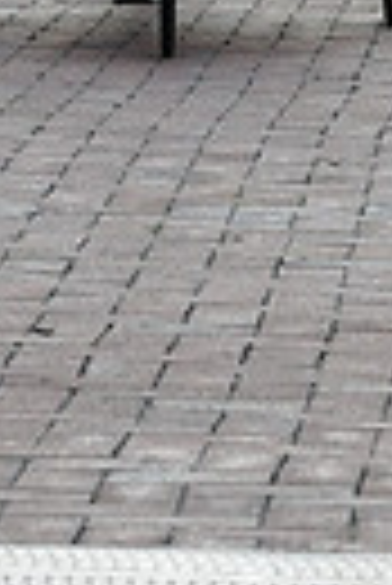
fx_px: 8698
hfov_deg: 2.6
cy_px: -158
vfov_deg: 3.8
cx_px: 525
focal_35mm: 534
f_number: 6.3
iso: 800
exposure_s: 1/800
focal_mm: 80
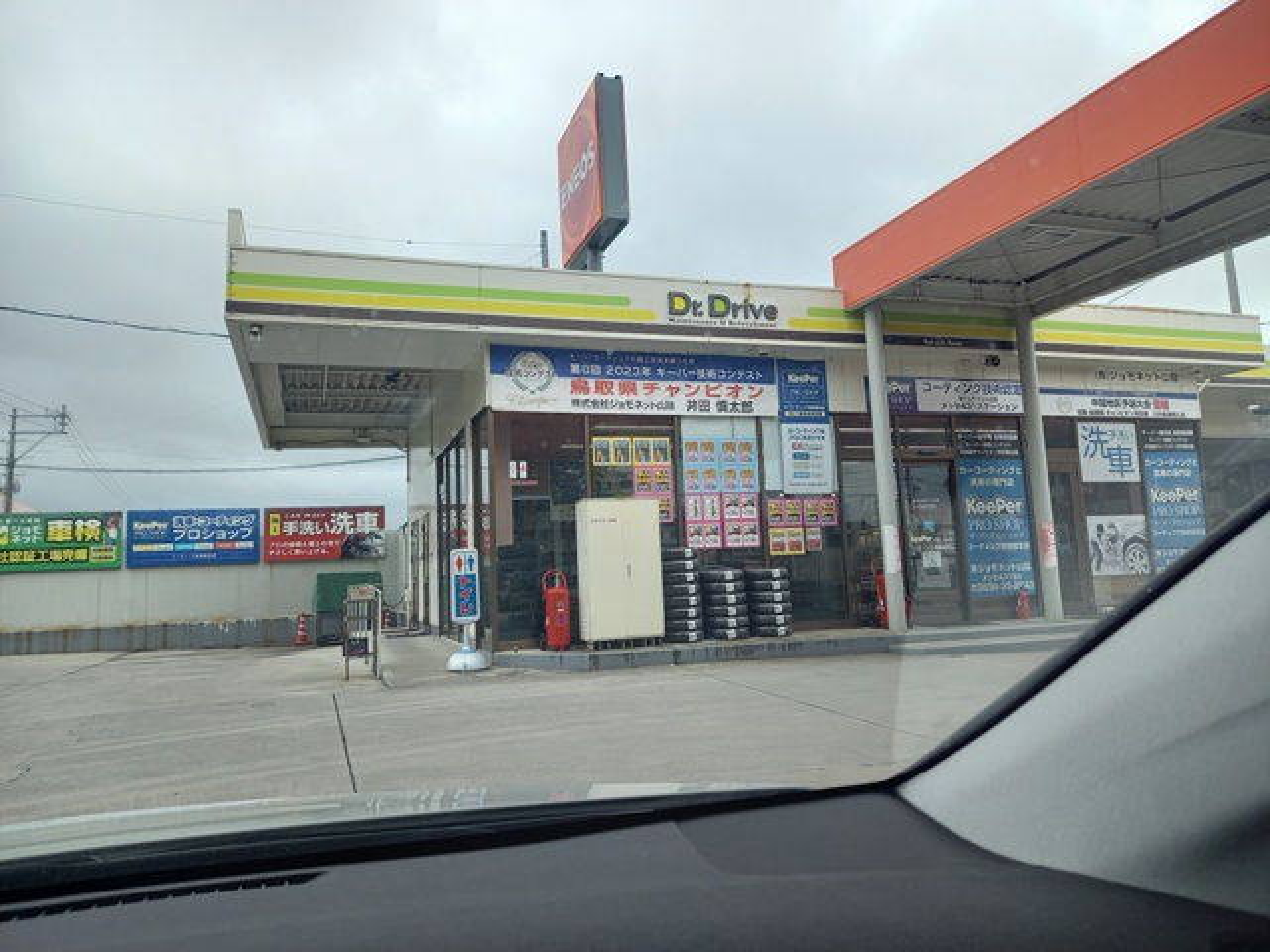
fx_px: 917
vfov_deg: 54.9
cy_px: 476
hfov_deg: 69.4
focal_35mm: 25
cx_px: 635
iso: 50
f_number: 1.8
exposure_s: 1/377
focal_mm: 4.65
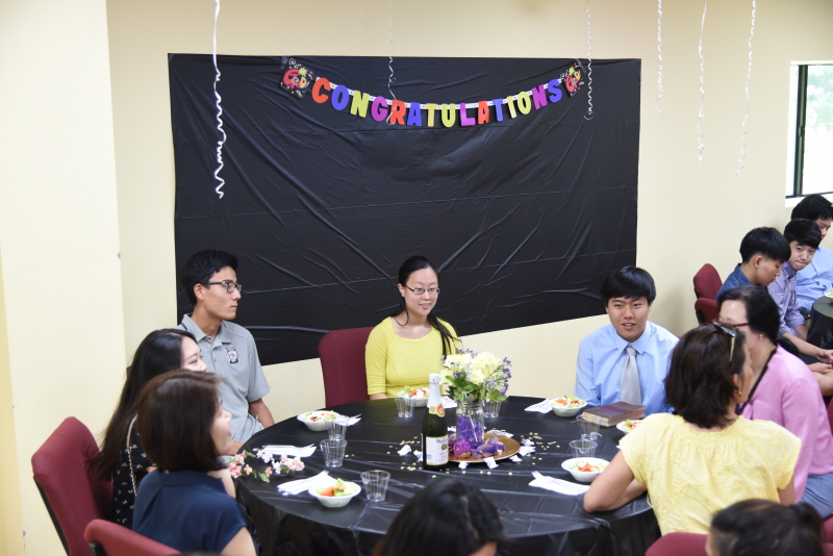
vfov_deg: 27.0
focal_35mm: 50
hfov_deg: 39.6
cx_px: 416
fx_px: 1157
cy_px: 278
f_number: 4
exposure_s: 1/80
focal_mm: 50
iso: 1250
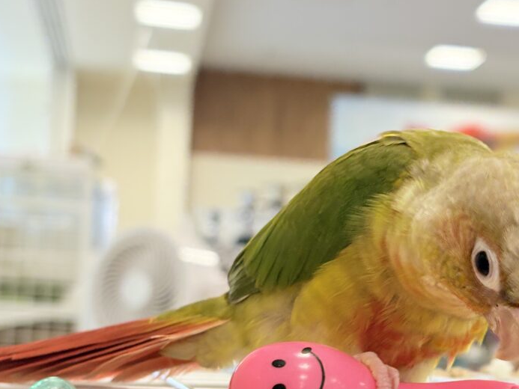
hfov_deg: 21.5
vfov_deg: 16.4
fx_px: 1350
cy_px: 251
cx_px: 405
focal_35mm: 90
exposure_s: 1/100
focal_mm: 5.96
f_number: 1.6
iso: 64
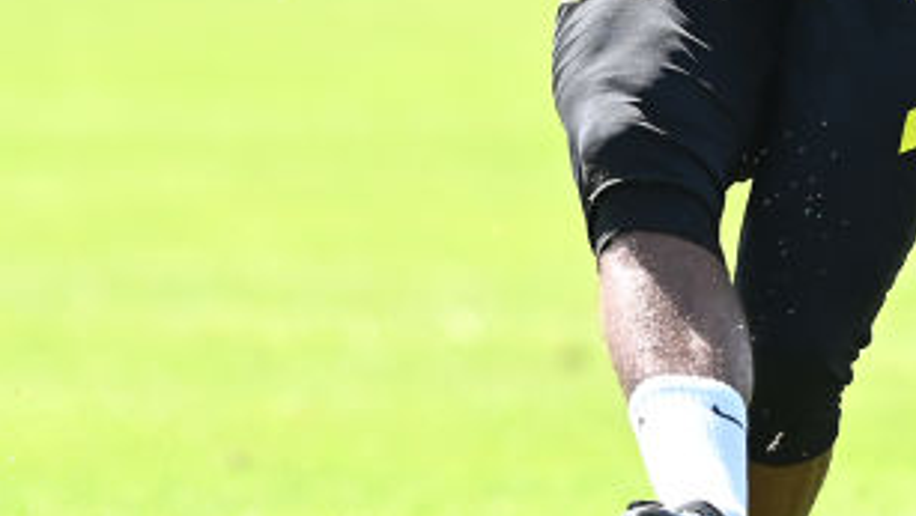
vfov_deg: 0.9
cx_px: 898
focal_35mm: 1398
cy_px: 43
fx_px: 33970
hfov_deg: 1.5
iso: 500
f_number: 4
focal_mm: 400
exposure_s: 1/1600
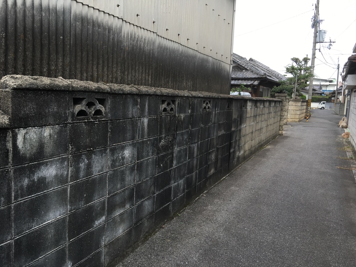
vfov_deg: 48.2
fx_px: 298
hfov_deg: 61.7
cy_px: 134
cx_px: 178
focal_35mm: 29
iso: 25
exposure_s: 1/293
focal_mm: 4.15
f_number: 2.2
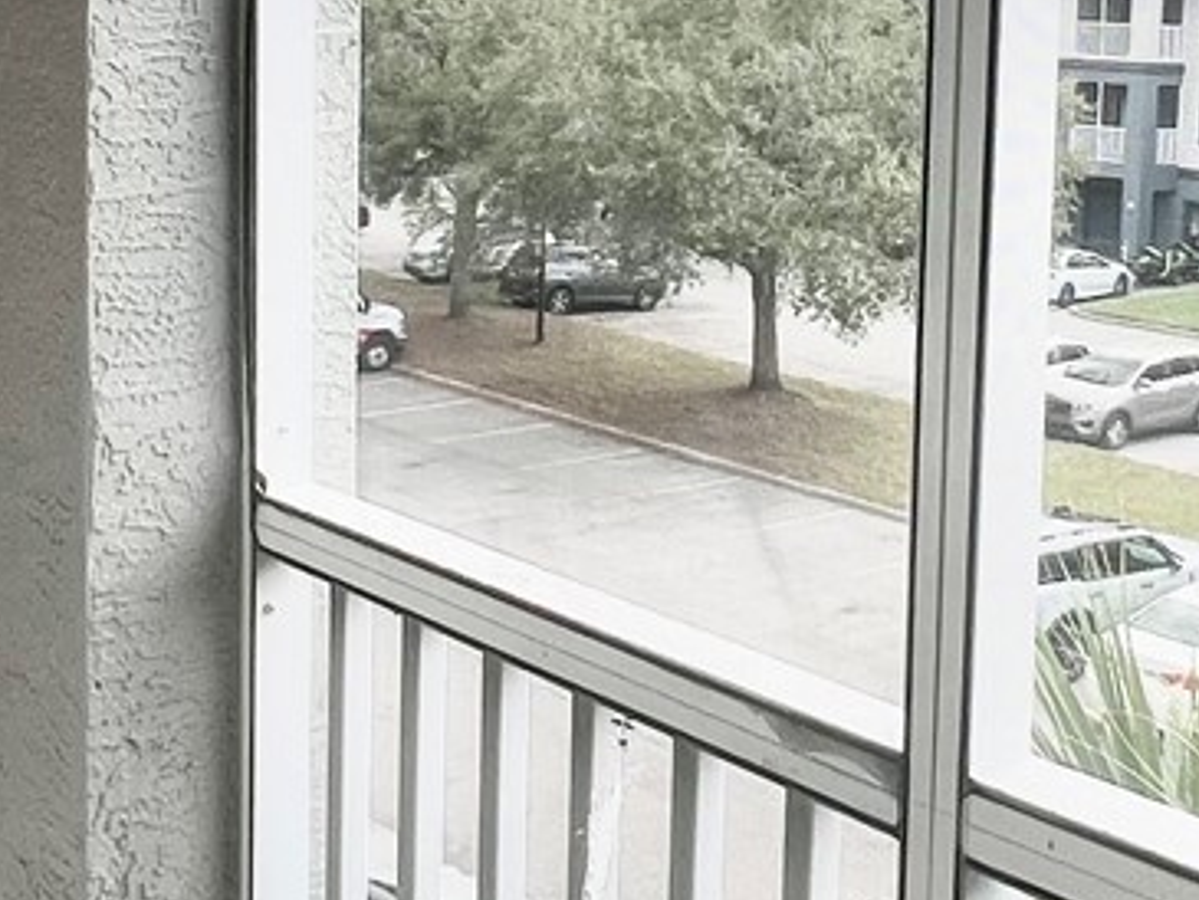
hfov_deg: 33.4
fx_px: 1975
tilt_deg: -5.2
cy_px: 154
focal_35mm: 57
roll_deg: -2.2
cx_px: 815
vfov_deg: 25.2
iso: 32
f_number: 1.8
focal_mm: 1.57
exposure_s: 1/380
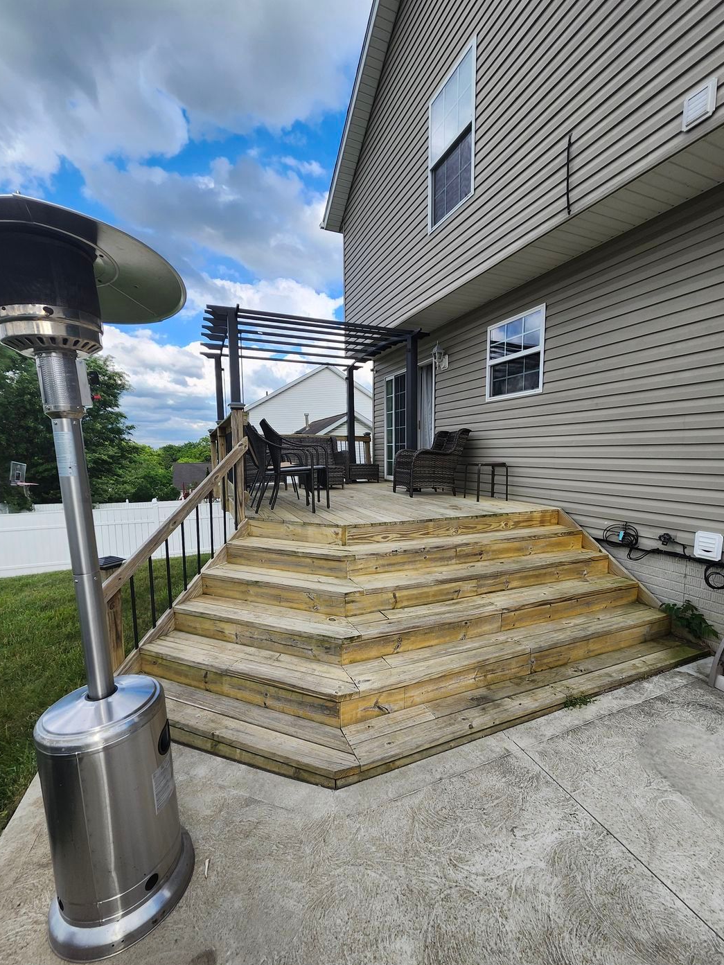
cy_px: 497
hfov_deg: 85.6
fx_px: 390
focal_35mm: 14
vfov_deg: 102.0
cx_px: 382
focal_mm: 1.74
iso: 40
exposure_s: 1/833
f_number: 2.2
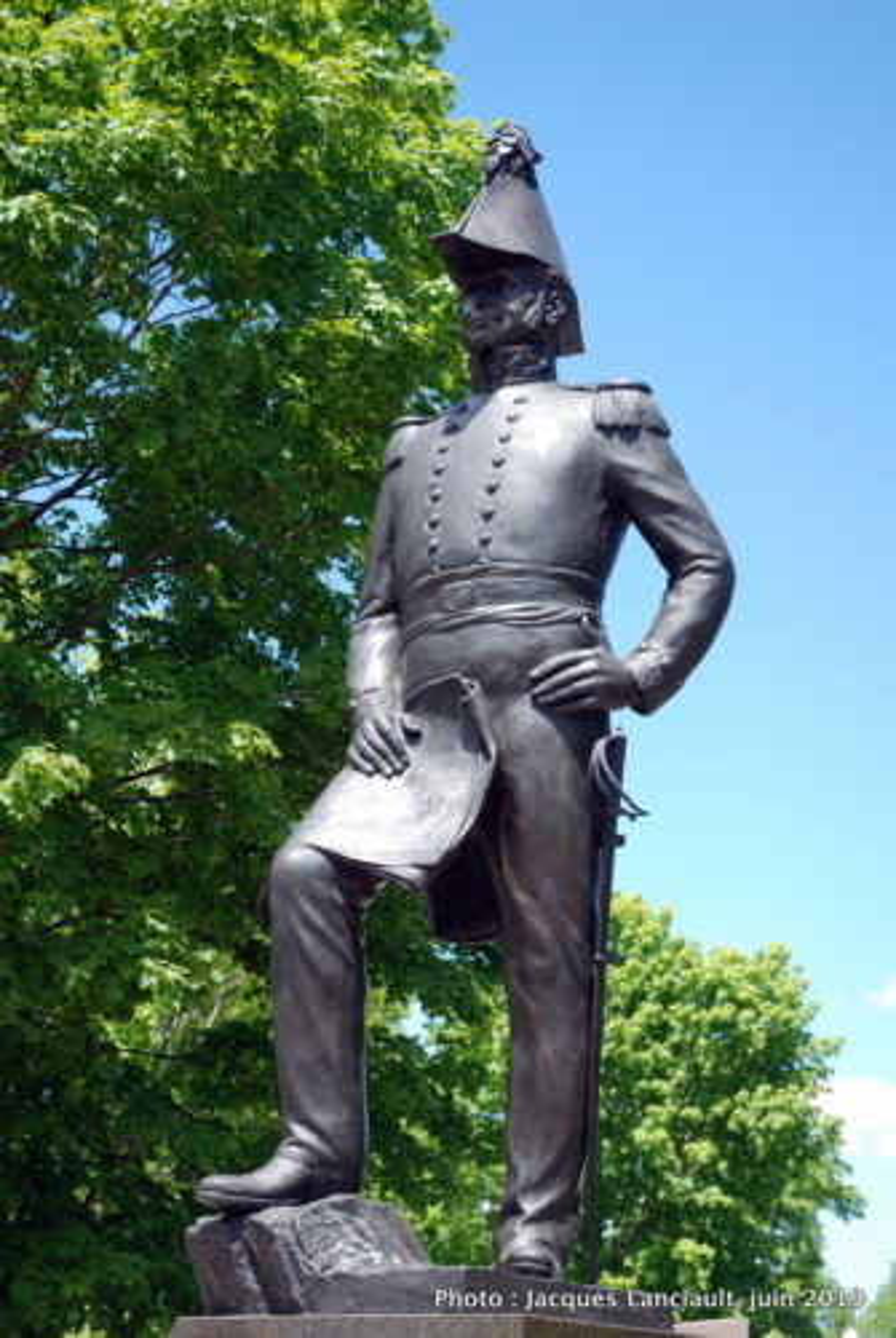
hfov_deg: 20.7
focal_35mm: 66
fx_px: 2455
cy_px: 669
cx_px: 448
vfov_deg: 30.5
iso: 100
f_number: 5.6
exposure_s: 1/125
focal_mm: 44
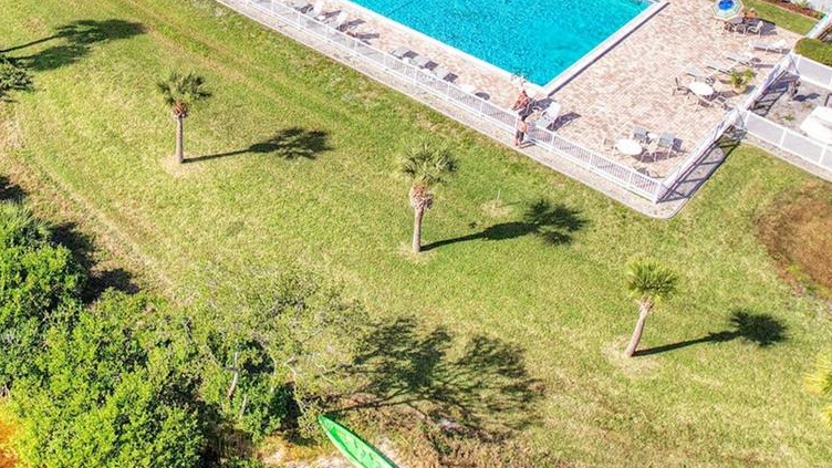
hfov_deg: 39.8
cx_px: 128
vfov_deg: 22.8
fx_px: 1081
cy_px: -69
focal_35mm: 49
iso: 100
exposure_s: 1/1500
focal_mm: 8.4
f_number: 2.8
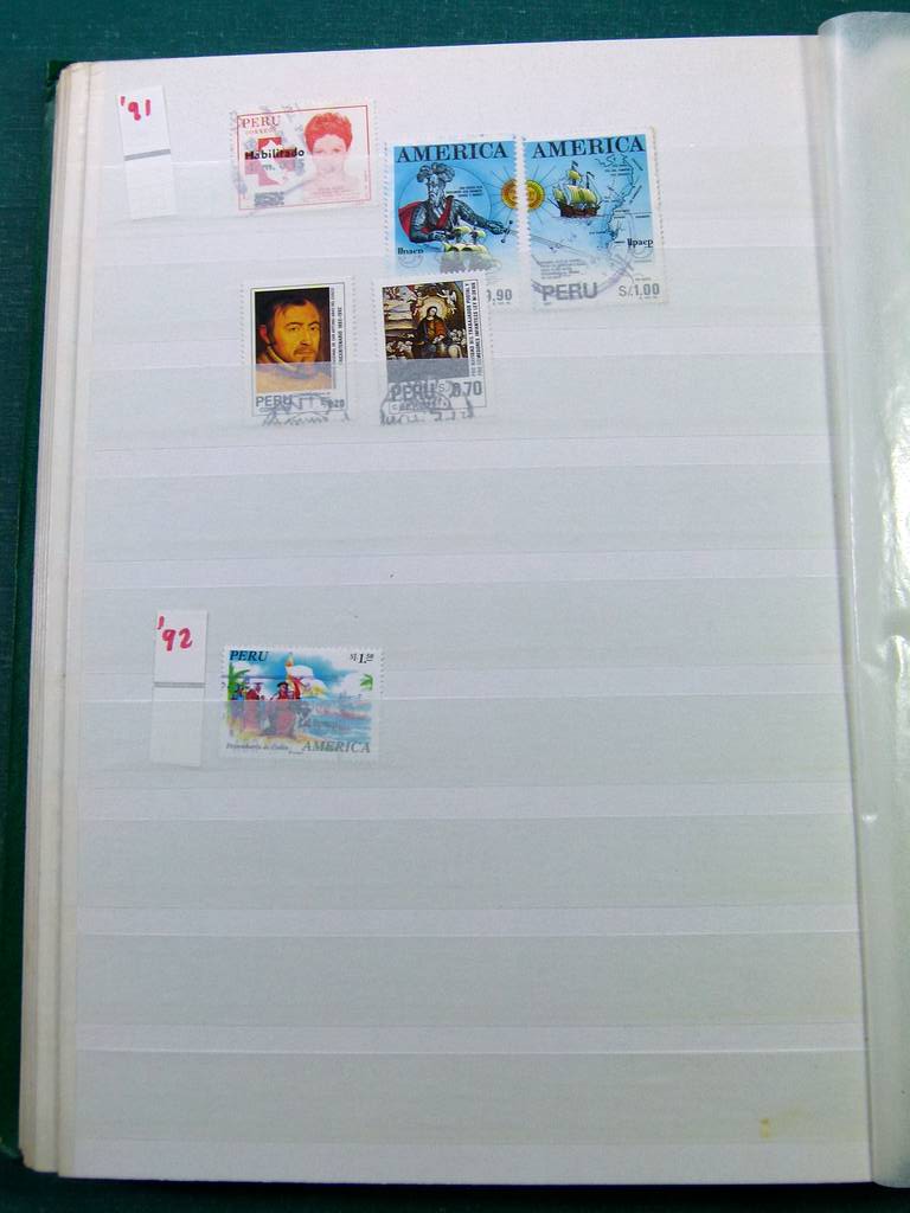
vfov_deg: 54.0
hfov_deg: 41.8
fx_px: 1192
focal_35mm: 34
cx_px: 455
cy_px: 606
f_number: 4
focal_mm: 6.1
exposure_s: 1/125
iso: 100
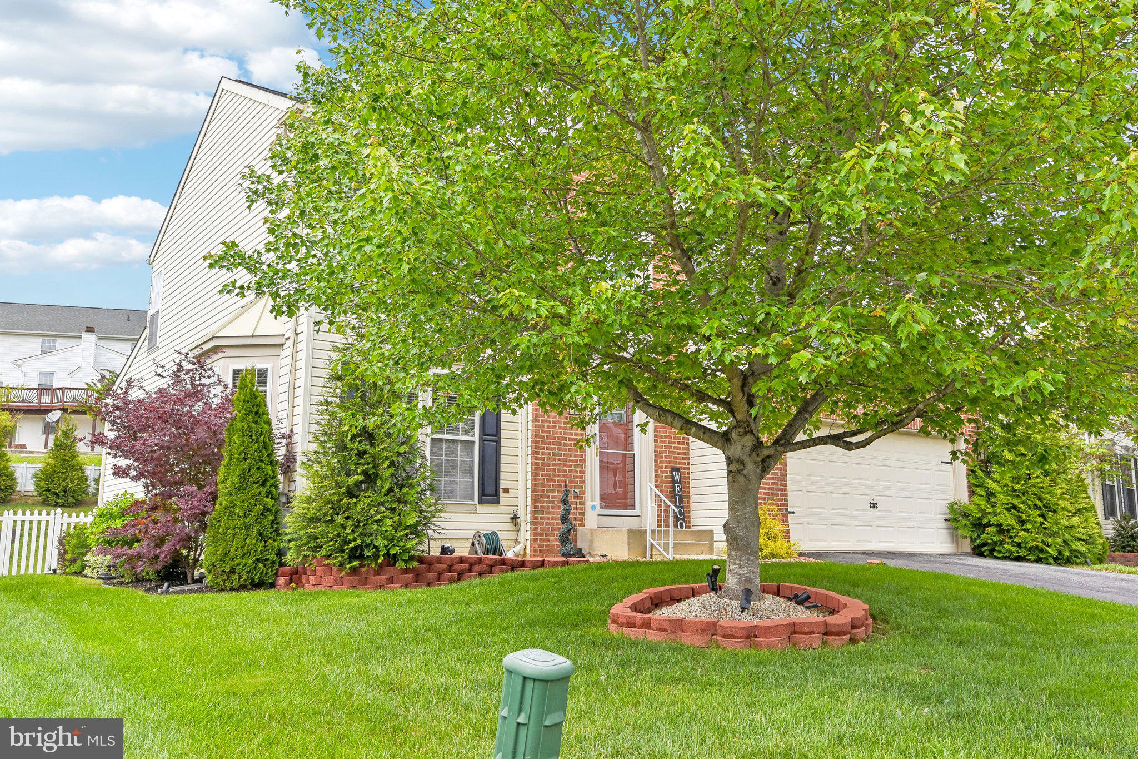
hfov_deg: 60.3
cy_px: 380
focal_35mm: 31
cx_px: 569
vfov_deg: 42.3
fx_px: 980
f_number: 8
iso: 400
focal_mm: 31
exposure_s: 1/800
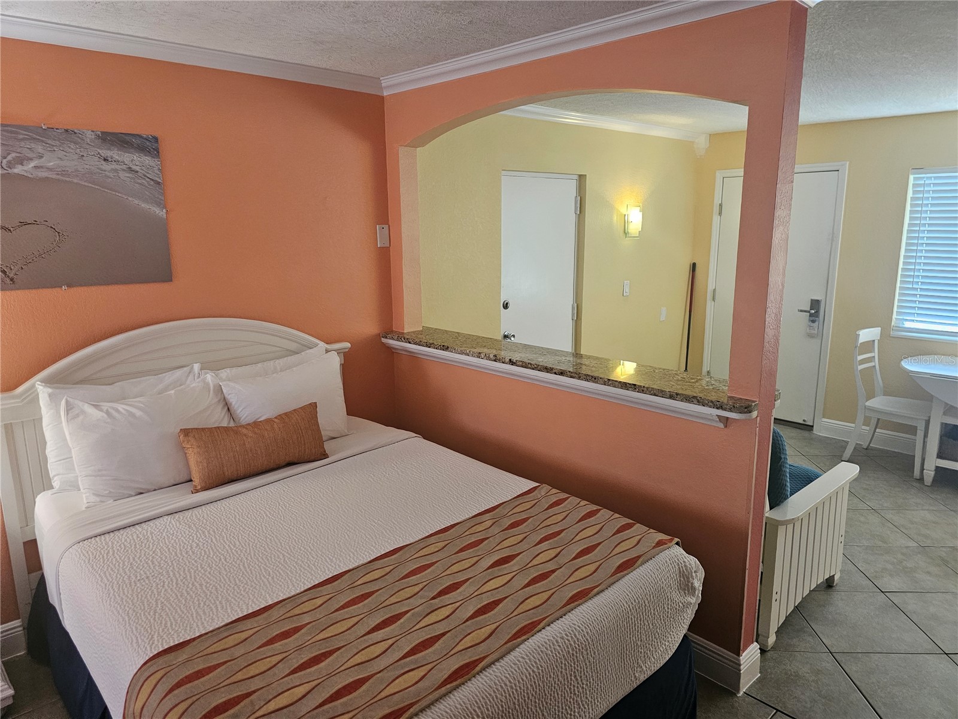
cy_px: 360
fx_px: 637
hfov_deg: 73.9
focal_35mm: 23
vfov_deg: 58.9
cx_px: 479
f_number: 1.7
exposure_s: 1/120
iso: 1000
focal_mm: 6.3
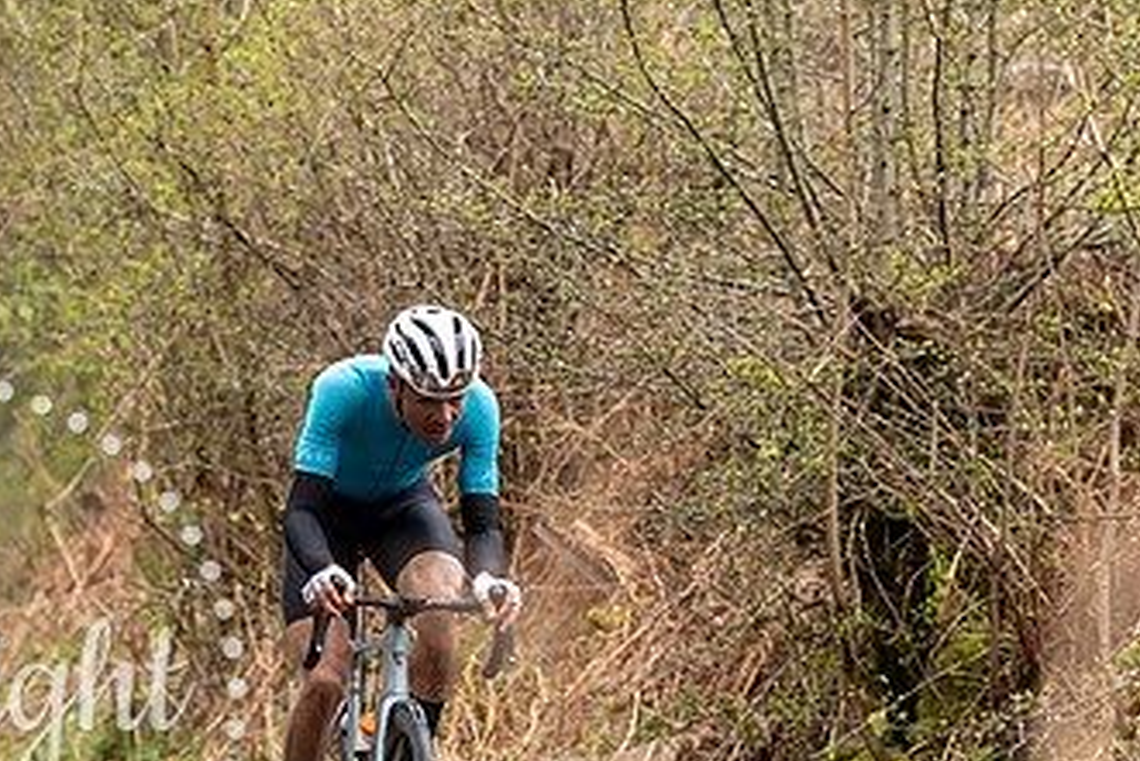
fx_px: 13559
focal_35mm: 428
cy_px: 445
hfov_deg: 4.8
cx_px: 501
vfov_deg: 3.2
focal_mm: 171
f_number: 3.5
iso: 800
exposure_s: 1/1000
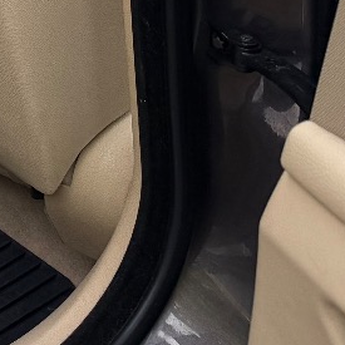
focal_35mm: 111
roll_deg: -0.3
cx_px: -534
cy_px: -282
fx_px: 1252
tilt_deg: -14.3
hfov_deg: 12.0
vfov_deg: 13.9
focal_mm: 6.76
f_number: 1.78
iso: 80
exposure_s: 1/381
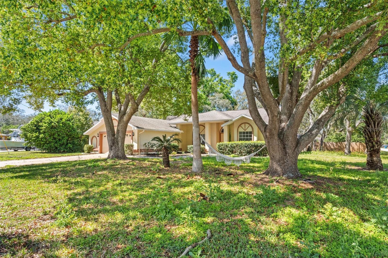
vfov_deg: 57.8
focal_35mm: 22
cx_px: 194
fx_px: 234
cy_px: 129
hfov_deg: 79.2
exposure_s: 1/80
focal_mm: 14.5
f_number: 7.1
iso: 400
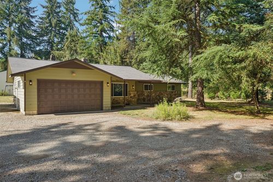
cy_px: 91
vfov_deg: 49.5
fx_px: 197
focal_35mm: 26
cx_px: 136
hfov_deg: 69.4
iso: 400
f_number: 8
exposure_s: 1/250
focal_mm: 26
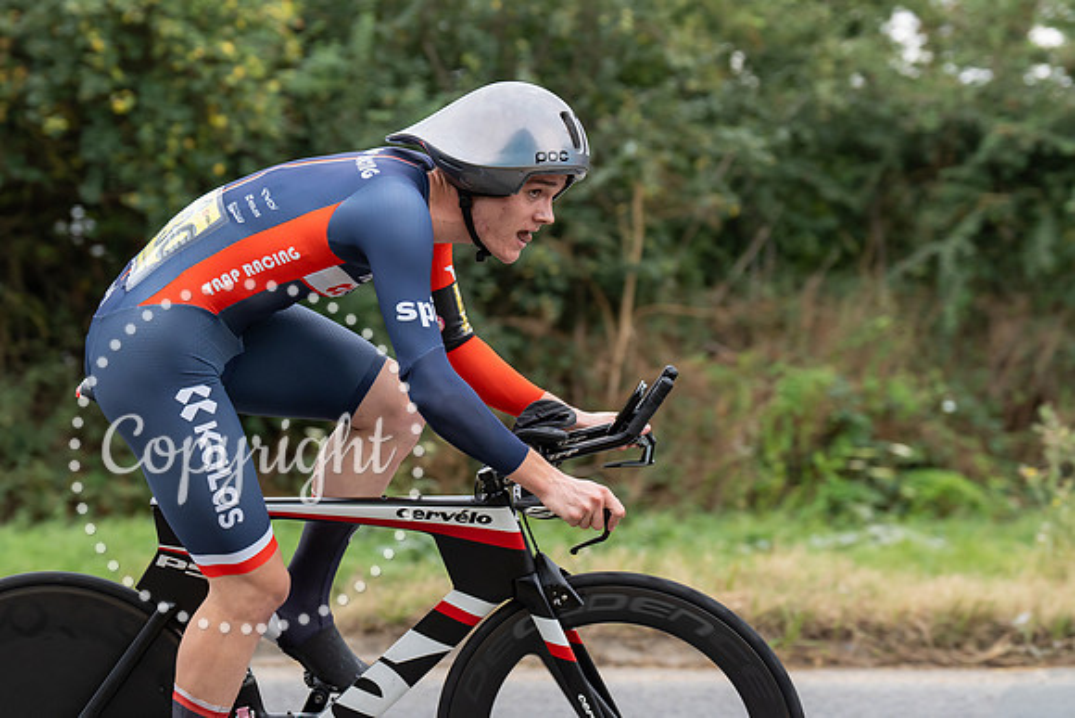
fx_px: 3695
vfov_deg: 11.1
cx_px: 375
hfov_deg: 16.5
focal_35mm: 124
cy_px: 340
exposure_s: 1/1000
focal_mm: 95
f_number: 4
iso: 800
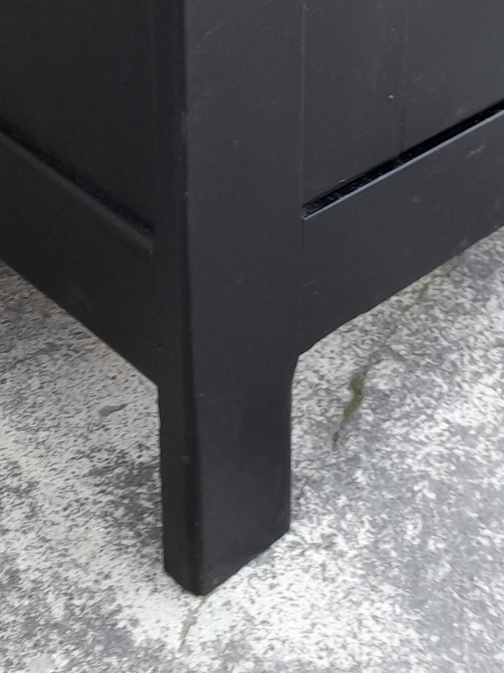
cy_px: -108
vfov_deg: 25.9
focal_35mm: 68
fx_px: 1320
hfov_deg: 20.5
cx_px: 568
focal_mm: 4.6
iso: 64
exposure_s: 1/60
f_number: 2
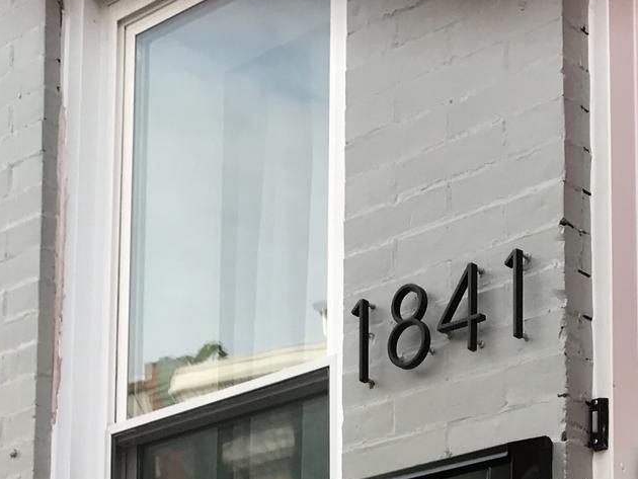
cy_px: 762
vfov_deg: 14.9
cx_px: 589
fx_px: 1678
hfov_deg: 21.0
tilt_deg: +7.9
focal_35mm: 91
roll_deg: +0.7
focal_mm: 3.99
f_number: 1.8
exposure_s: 1/281
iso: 20
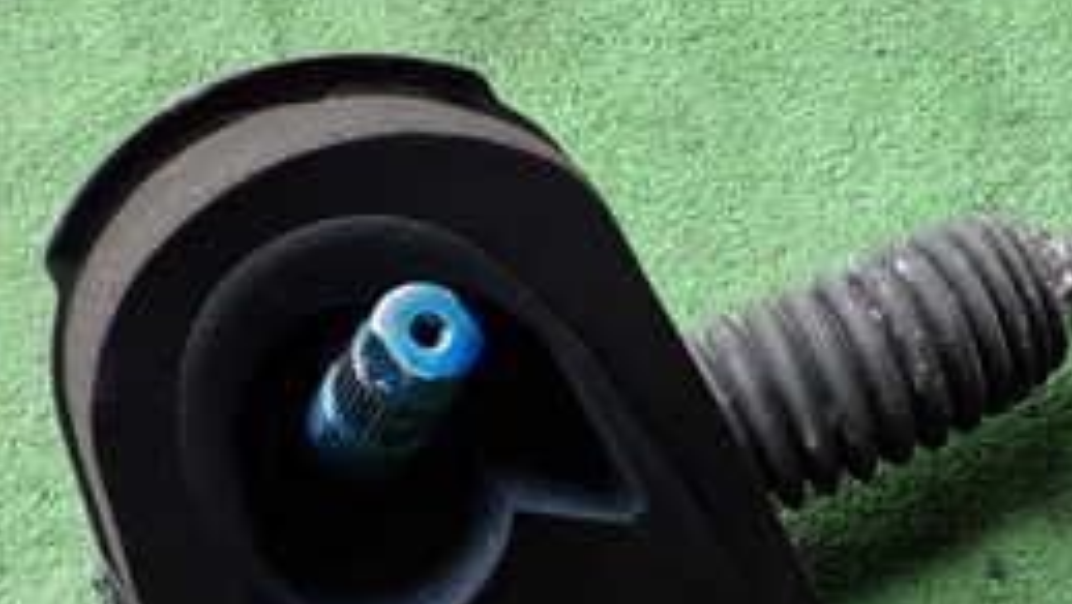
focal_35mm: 63
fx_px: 1792
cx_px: 1031
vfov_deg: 19.0
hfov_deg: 31.2
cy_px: 451
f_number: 2.8
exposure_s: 1/250
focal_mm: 4.5
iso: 100
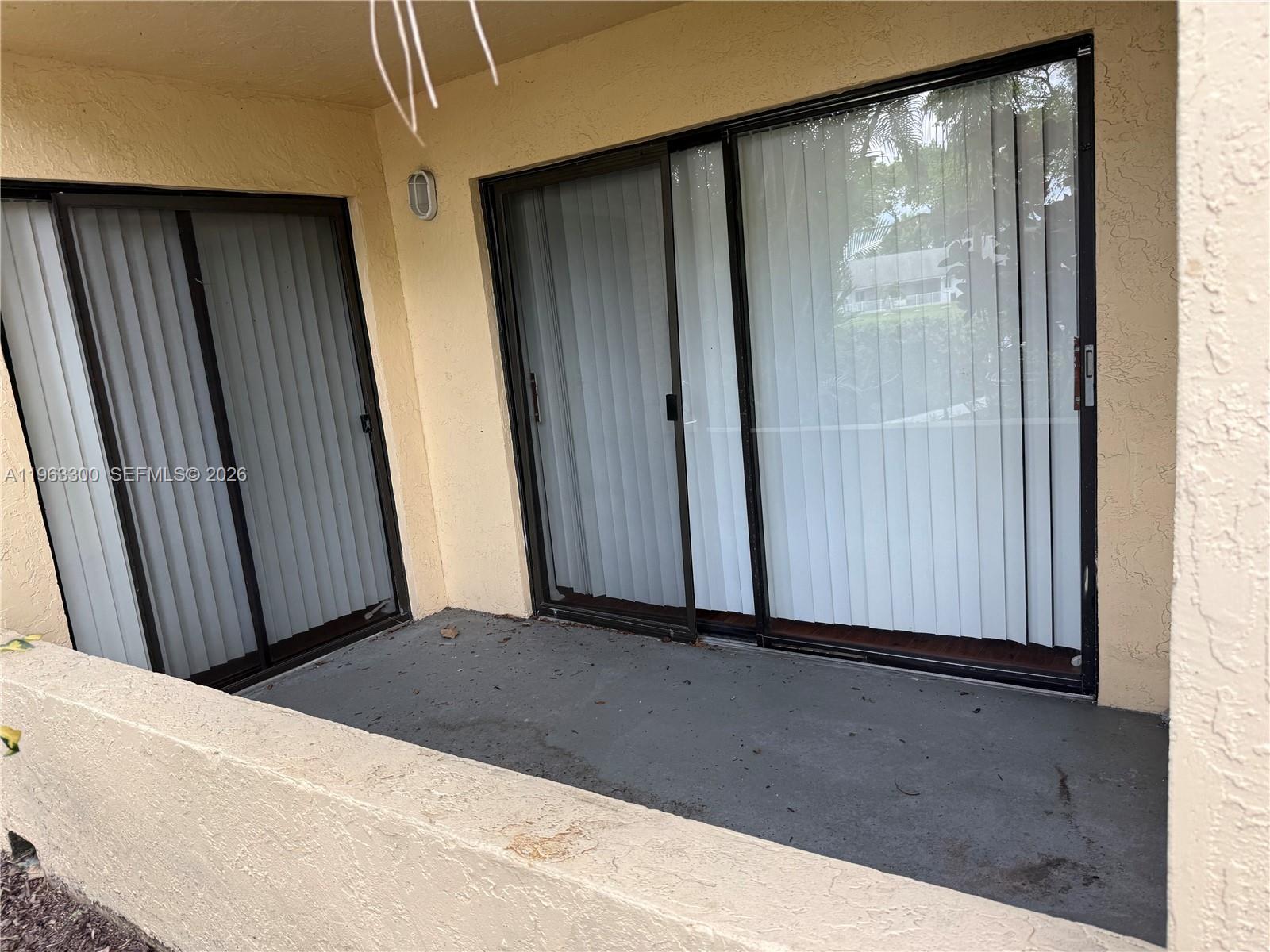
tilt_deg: -6.1
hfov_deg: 71.6
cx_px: 635
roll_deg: +6.3
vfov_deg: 56.8
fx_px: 881
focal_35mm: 24
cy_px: 476
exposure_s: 1/175
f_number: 1.78
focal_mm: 6.76
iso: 64
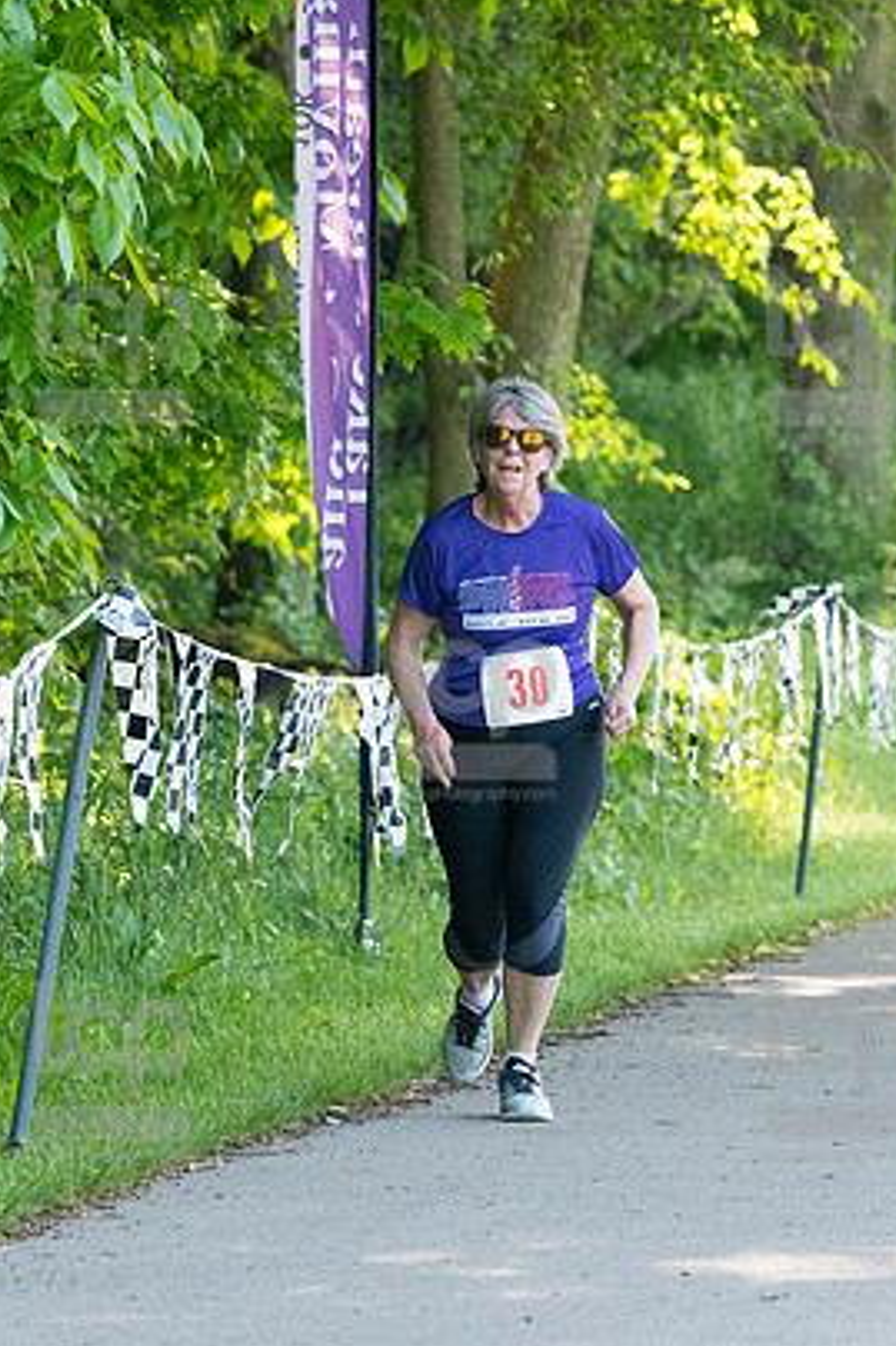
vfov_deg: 6.3
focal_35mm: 325
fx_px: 12143
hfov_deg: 4.2
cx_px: 478
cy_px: 710
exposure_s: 1/1600
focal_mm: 195
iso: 4000
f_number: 5.6
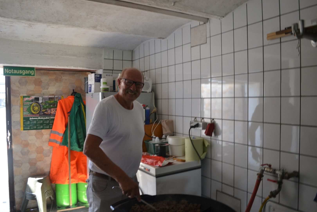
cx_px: 158
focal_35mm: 27
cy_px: 106
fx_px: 238
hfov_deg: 67.4
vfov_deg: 47.9
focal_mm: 18
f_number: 3.5
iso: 400
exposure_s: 1/50
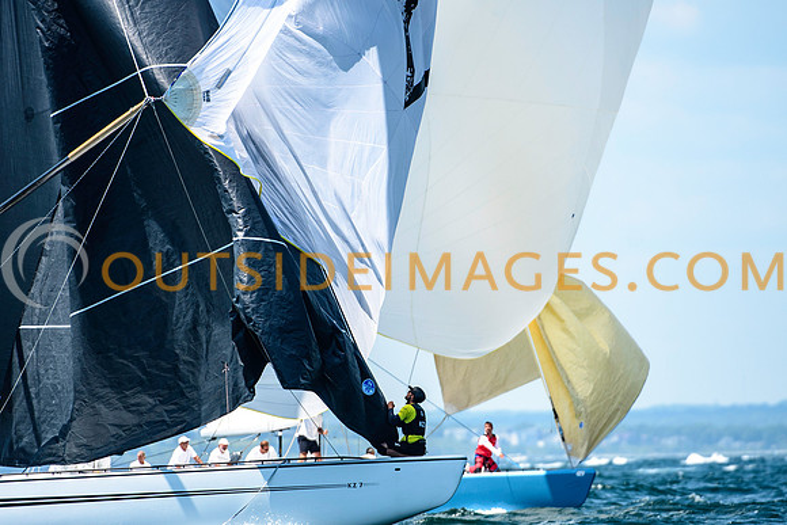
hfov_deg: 3.6
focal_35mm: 570
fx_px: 12463
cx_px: 394
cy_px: 262
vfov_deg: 2.4
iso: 400
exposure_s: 1/1600
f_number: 5.6
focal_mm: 380
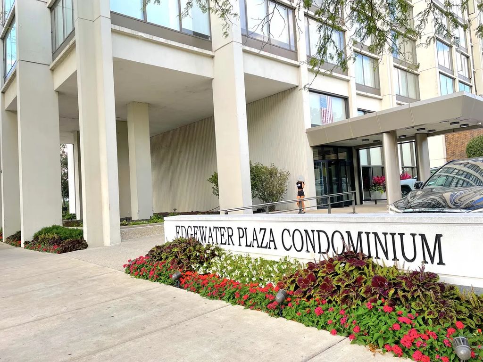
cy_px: 181
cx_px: 242
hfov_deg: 67.3
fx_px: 363
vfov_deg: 53.1
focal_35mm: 26
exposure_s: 1/401
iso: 32
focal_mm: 4.2
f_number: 1.6
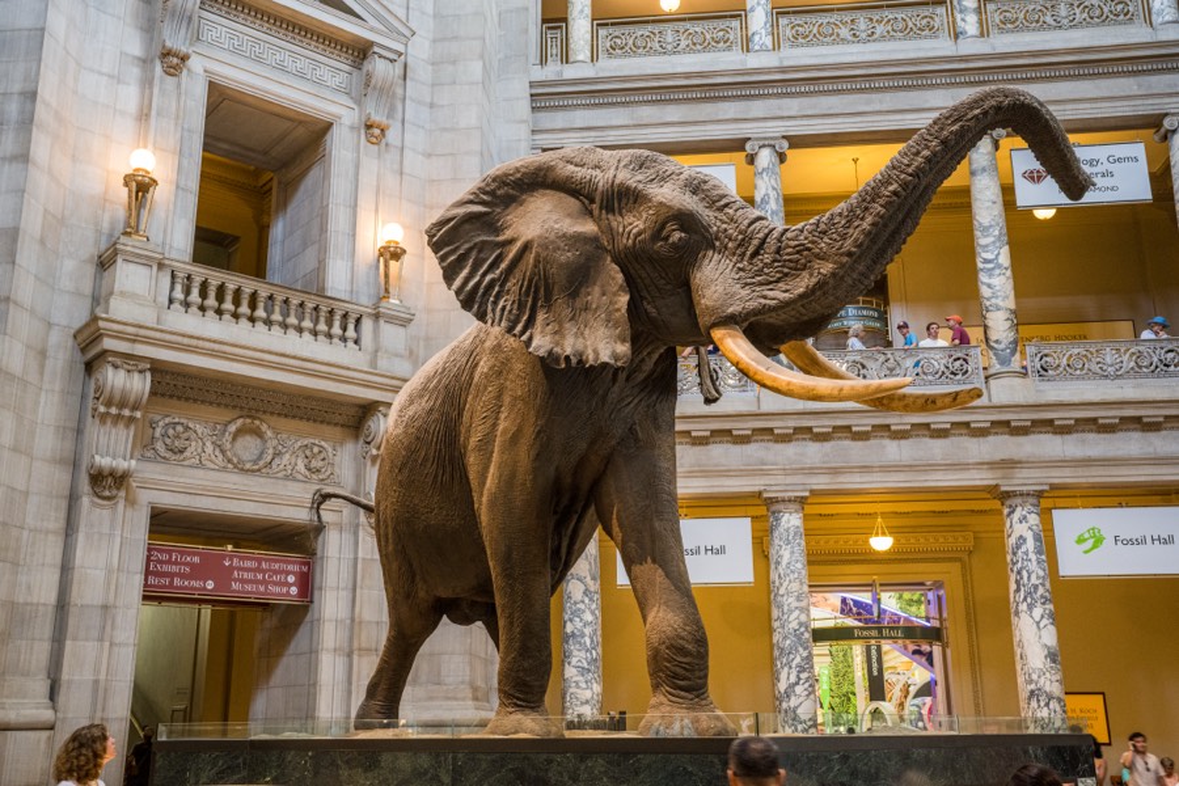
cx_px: 590
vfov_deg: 38.4
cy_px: 393
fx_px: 1130
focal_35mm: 34
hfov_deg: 55.1
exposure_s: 1/10
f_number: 8
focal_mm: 34.5
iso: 1250
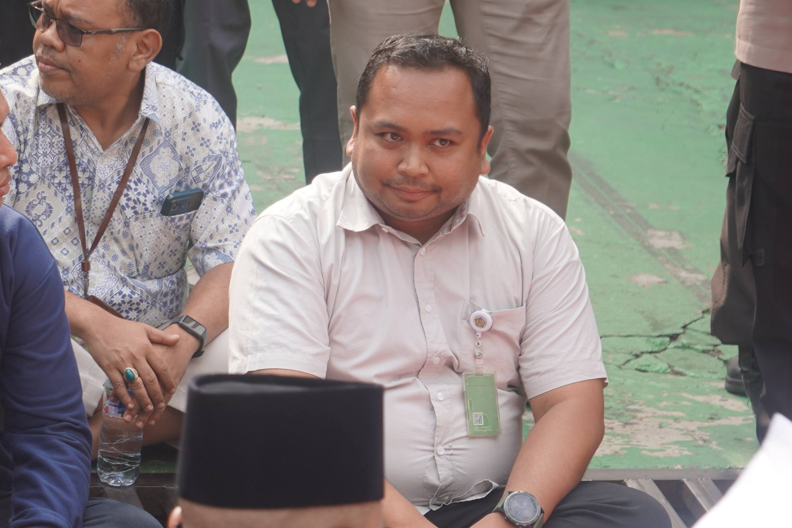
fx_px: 3784
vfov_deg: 8.0
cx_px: 84
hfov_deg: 11.9
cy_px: 380
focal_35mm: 172
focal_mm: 70
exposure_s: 1/200
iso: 100
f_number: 5.6
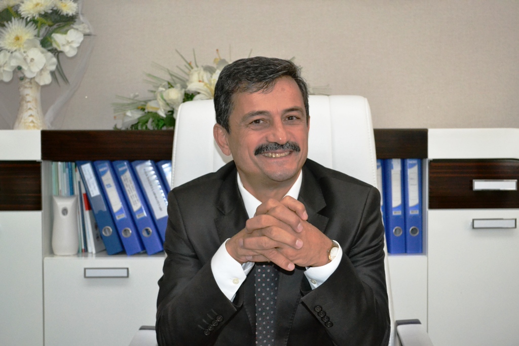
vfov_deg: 23.8
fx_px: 822
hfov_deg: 35.0
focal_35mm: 57
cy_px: 173
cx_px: 260
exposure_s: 1/60
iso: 3200
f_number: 5
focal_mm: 38
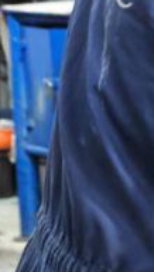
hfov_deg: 4.4
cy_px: 16
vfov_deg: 8.2
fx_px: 1889
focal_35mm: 261
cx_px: 530
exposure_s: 1/80
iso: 3200
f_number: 3.6
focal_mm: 31.1
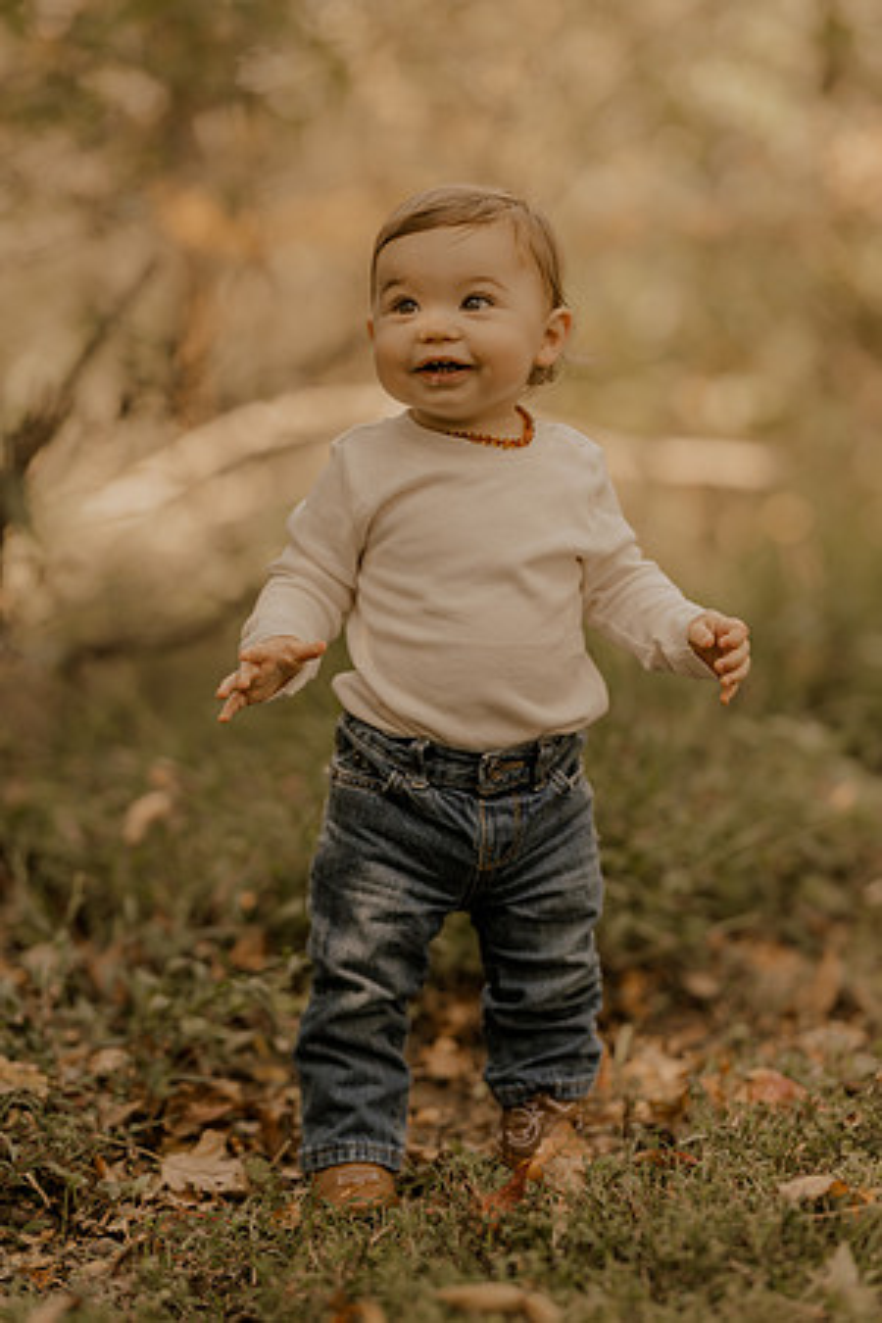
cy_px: 662
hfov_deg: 16.1
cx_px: 441
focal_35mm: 85
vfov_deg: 23.9
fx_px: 3124
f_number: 1.8
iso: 100
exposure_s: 1/250
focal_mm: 85
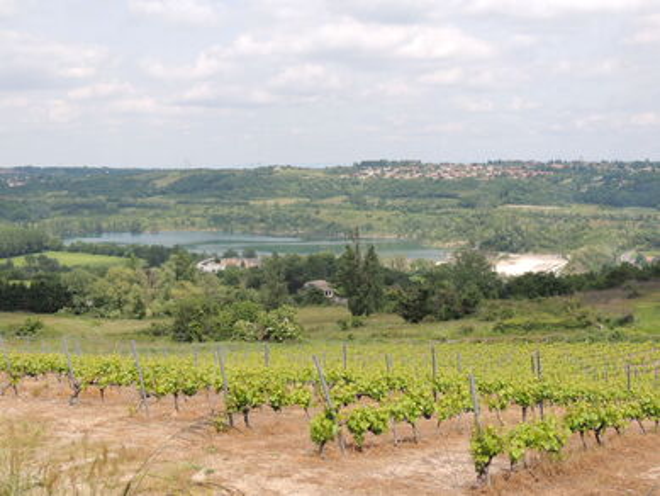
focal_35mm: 47
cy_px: 248
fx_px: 896
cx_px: 330
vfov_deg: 30.9
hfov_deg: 40.4
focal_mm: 8.3
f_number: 3.5
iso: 100
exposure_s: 1/800
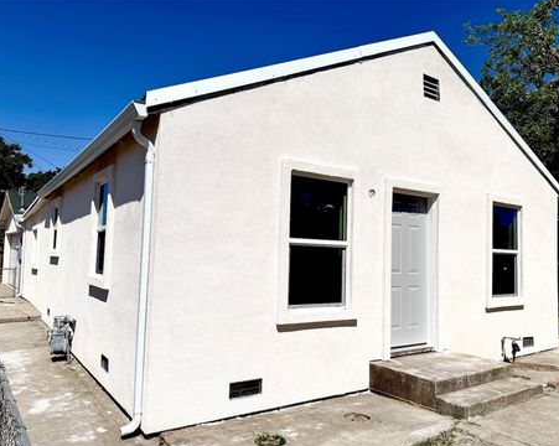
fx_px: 430
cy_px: 227
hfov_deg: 66.1
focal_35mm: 26
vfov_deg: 54.9
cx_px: 285
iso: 100
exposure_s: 1/22727
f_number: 1.78
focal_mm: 6.76
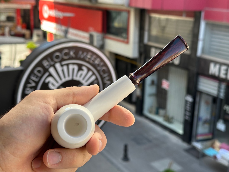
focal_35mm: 48
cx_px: 114
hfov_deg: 39.7
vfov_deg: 30.3
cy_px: 86
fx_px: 318
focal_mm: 6.86
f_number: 1.78
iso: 64
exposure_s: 1/475
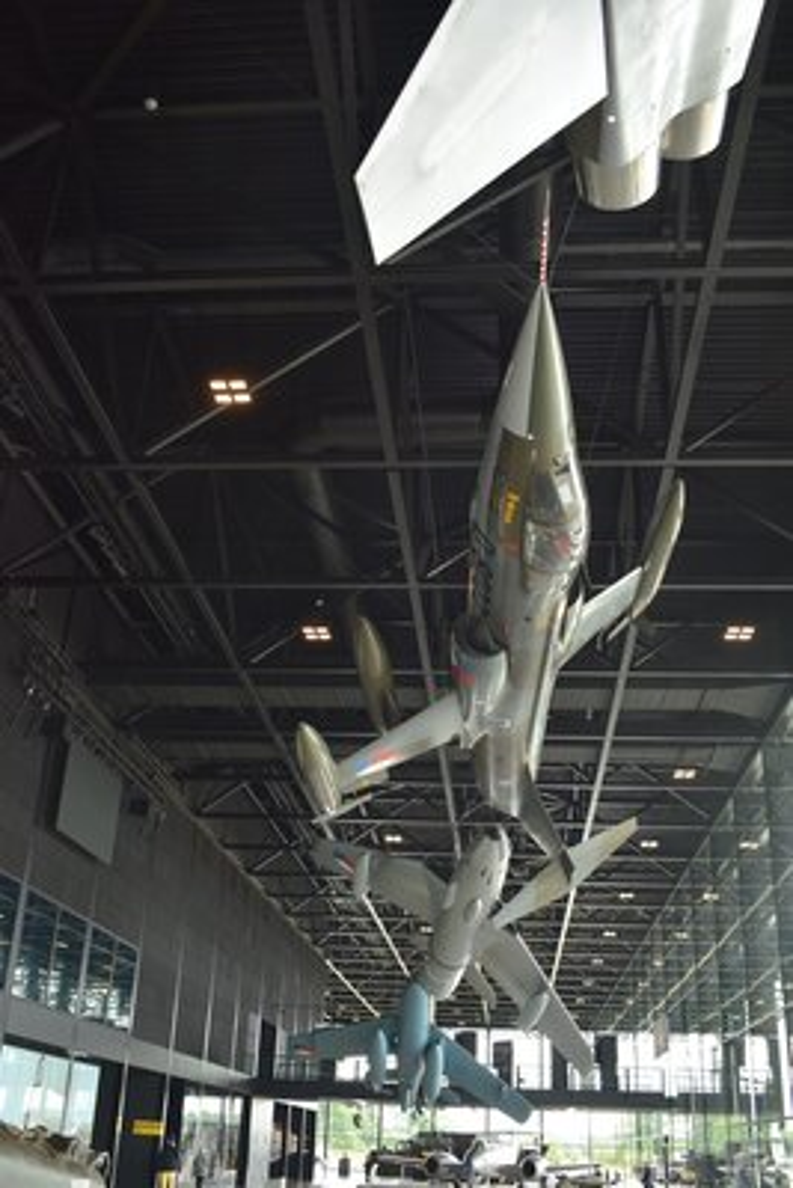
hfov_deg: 38.4
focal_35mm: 34
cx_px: 396
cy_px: 594
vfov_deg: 55.1
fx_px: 1139
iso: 640
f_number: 5.6
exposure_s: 1/125
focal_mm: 23
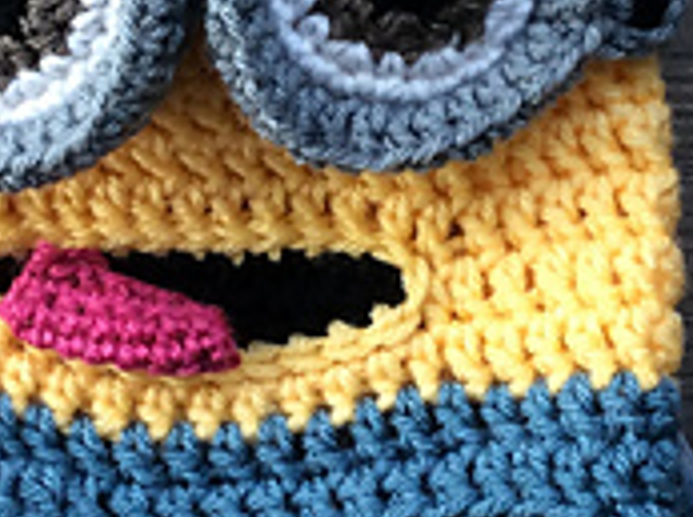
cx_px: 332
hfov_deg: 16.2
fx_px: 2437
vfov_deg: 12.1
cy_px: 200
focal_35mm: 122
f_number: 2.4
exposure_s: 1/120
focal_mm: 3.3
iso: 64
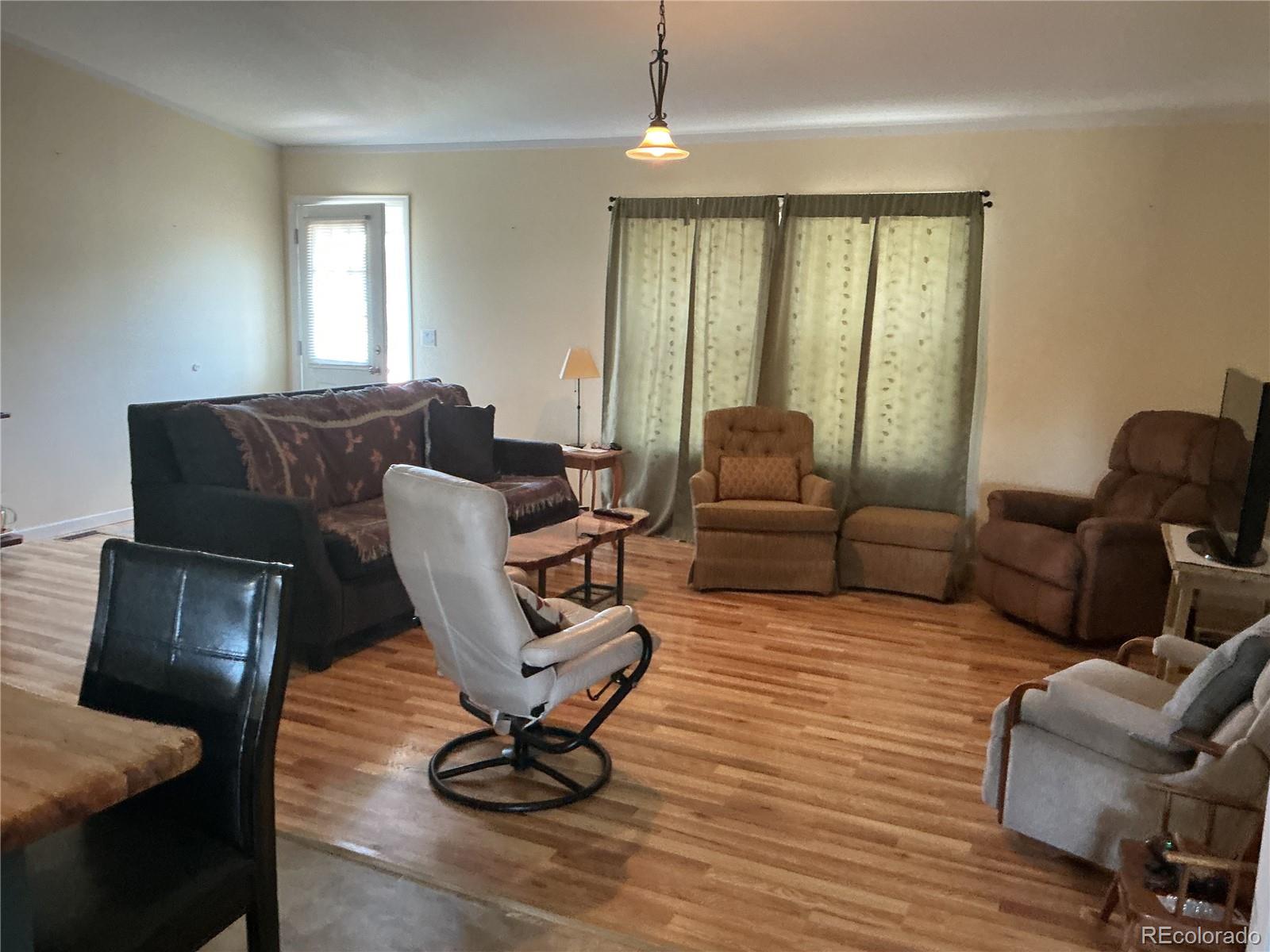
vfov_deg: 48.2
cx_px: 635
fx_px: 1064
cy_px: 476
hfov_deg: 61.7
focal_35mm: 29
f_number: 1.8
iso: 250
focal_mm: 3
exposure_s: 1/60
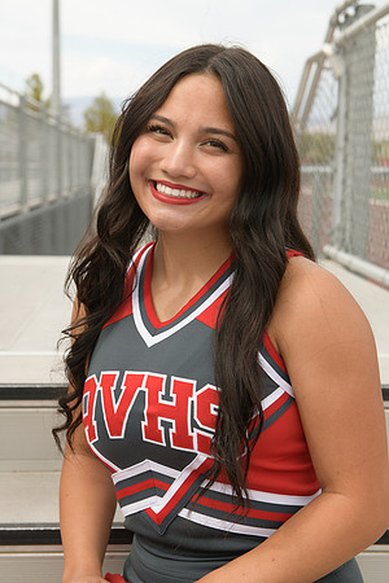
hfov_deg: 22.6
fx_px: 972
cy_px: 292
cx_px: 194
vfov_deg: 33.4
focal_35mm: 60
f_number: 5.6
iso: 800
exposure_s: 1/1250
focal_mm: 60
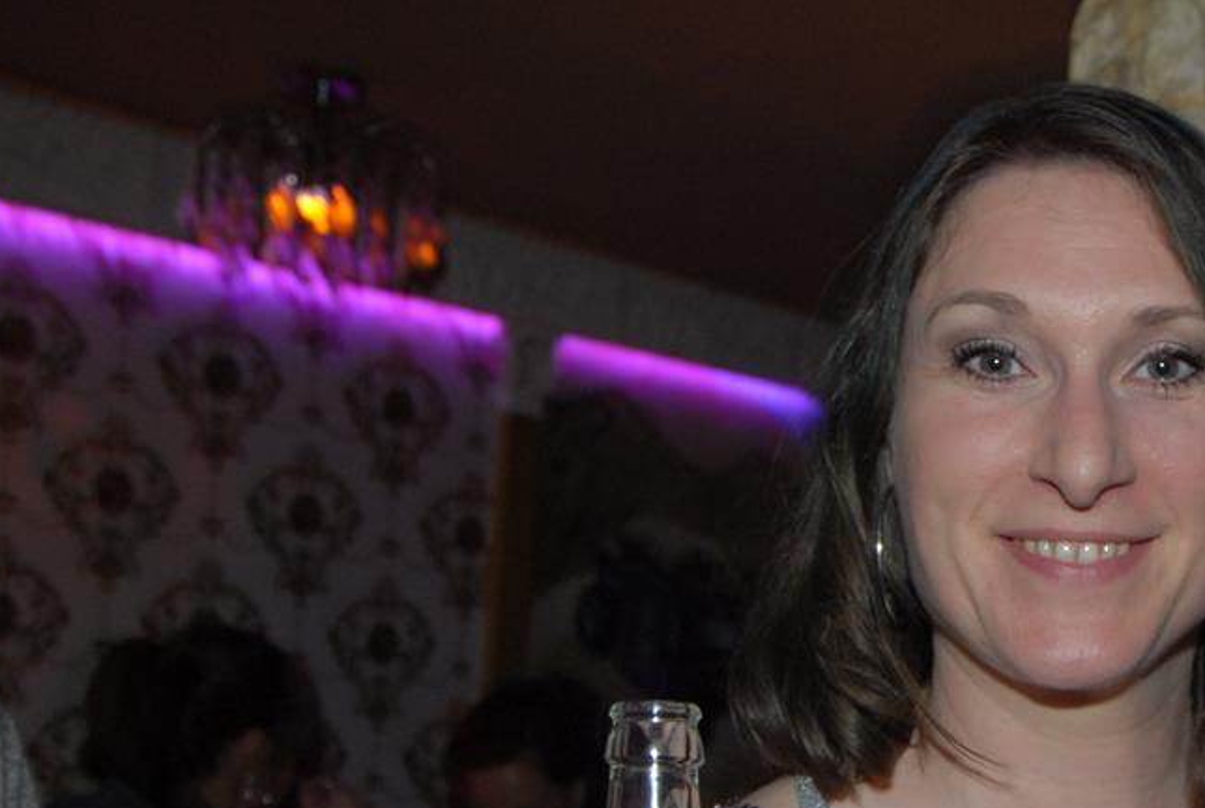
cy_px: 656
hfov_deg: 30.3
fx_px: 2146
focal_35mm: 64
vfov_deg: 21.1
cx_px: 1022
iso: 400
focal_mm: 24
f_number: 5.6
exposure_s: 1/4
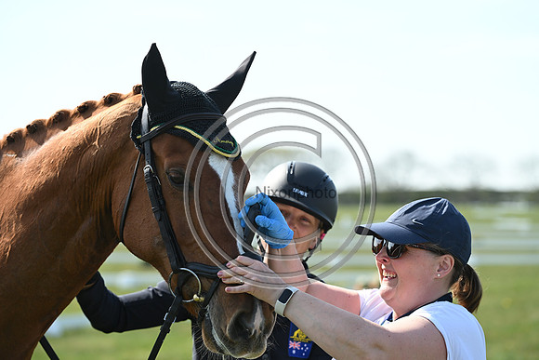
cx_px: 270
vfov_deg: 9.2
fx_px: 2246
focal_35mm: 150
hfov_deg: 13.7
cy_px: 180
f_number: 5
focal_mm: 150
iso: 500
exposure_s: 1/1250
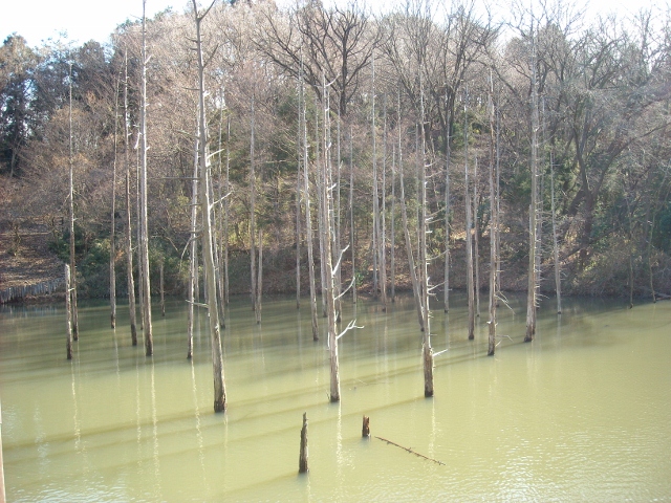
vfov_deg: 40.7
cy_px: 252
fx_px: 678
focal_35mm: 35
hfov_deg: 52.6
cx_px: 336
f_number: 2.8
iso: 64
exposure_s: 1/96
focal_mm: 5.7
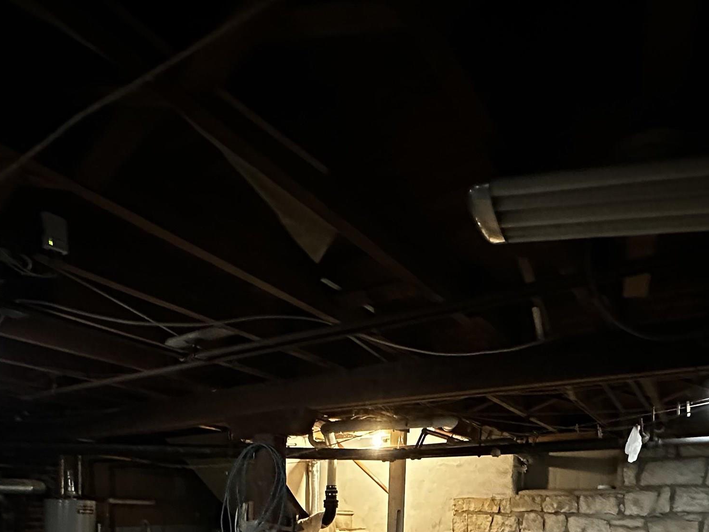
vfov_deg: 41.3
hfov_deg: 60.9
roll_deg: -0.4
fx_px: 594
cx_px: 270
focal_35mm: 29
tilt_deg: -2.9
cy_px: 543
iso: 1250
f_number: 2.2
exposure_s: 1/40
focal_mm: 2.22
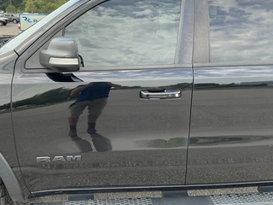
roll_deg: -1.2
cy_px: 90
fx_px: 276
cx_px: 104
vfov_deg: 40.6
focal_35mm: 35
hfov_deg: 52.1
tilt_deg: -14.8
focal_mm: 3
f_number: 1.8
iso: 25
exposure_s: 1/318
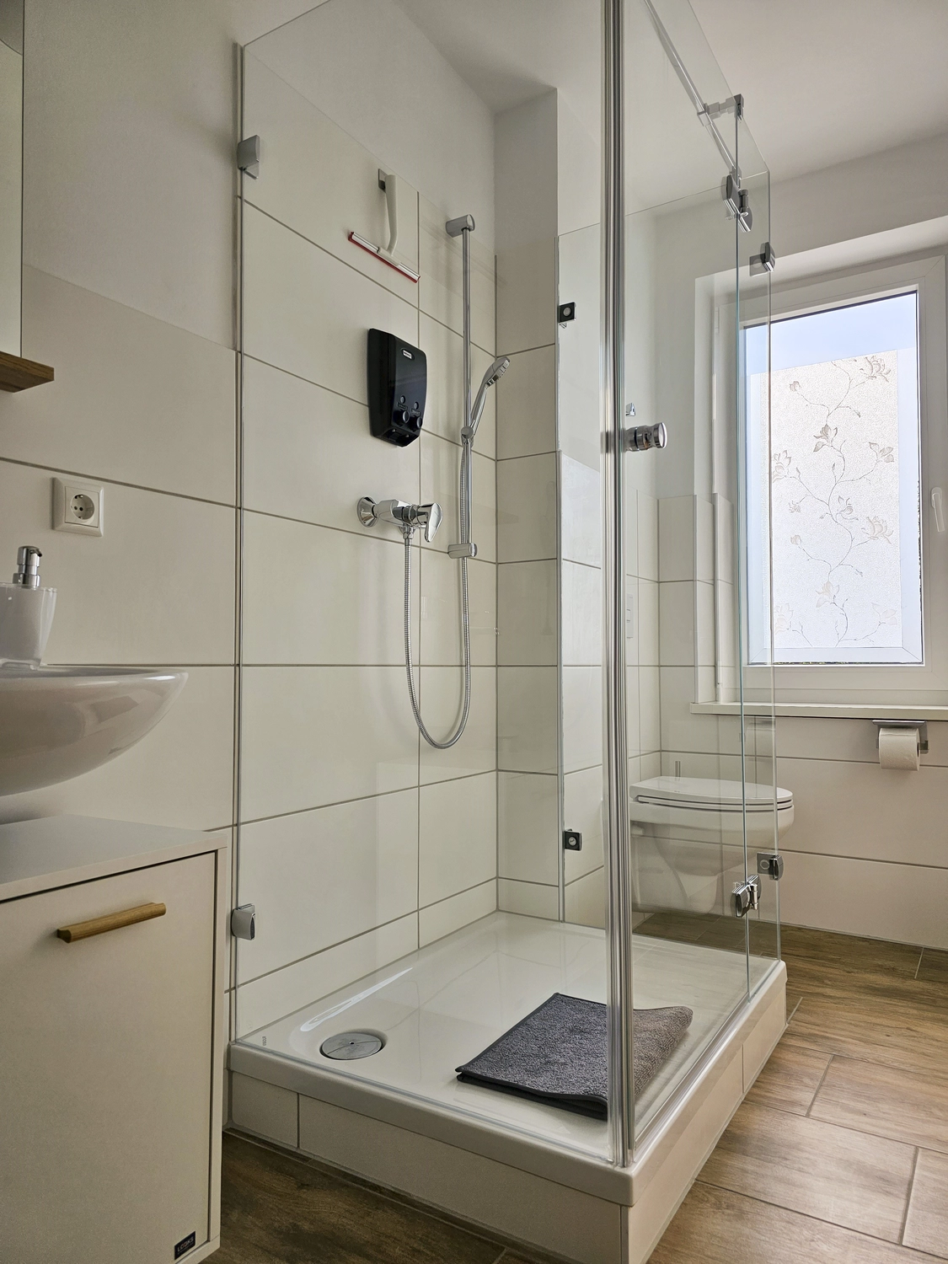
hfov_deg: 58.9
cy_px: 632
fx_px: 840
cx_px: 474
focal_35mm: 23
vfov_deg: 73.9
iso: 10
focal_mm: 6.3
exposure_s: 1/240
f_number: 1.7
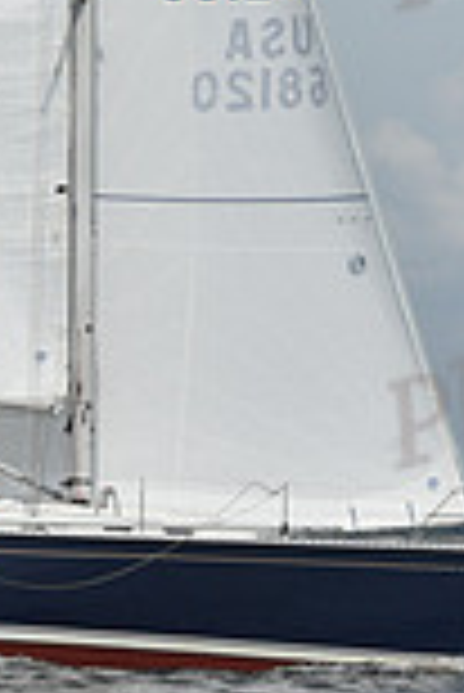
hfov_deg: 4.1
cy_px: -274
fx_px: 6520
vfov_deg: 6.0
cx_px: 155
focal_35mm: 338
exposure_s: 1/1250
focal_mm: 90
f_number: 11
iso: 320
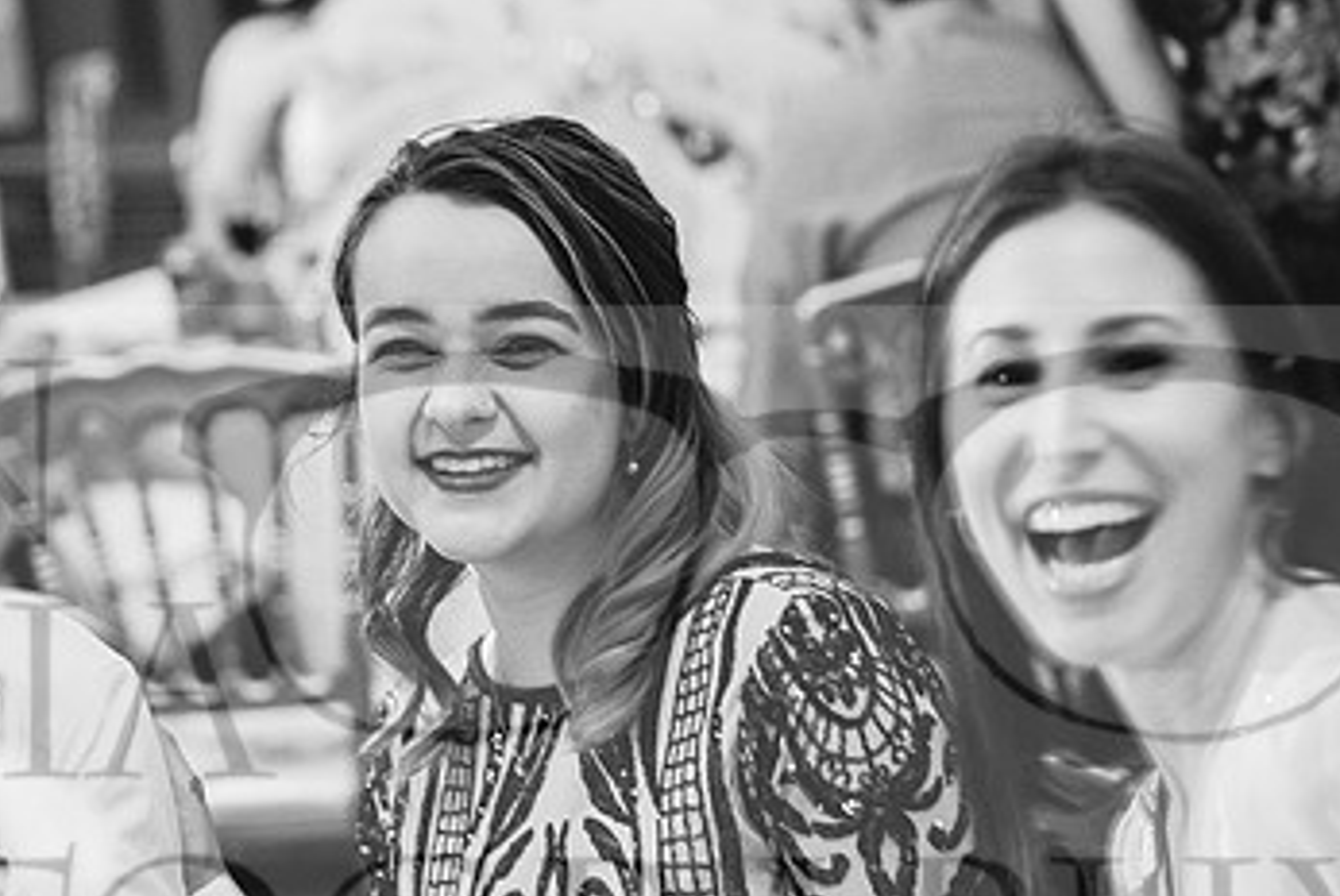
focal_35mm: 117
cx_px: 378
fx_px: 4359
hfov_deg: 17.4
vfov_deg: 11.7
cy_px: 477
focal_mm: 70
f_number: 2.8
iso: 6400
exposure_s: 1/30
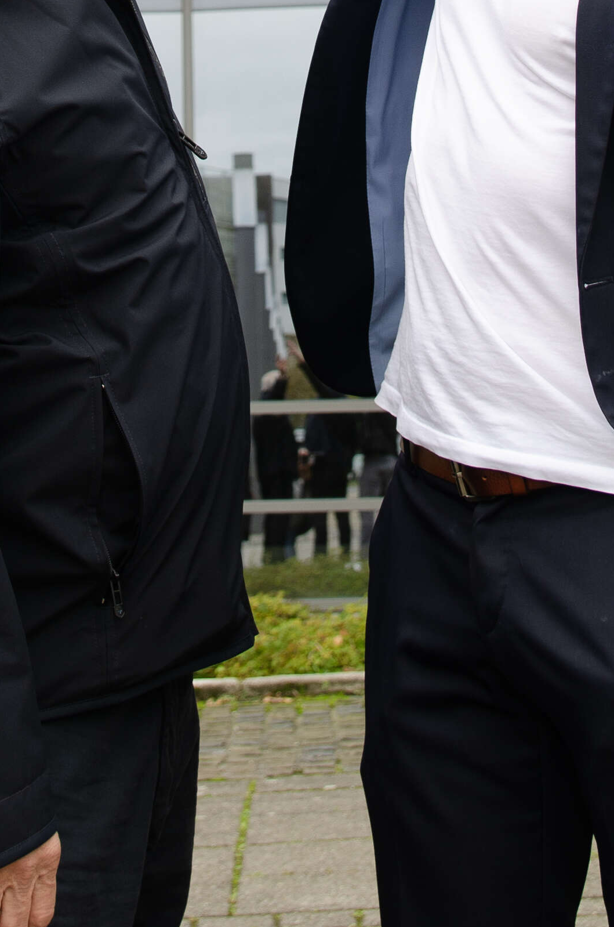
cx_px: 273
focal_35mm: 111
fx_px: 2851
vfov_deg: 17.6
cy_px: -179
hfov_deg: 12.3
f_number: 4
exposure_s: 1/125
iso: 100
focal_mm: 24
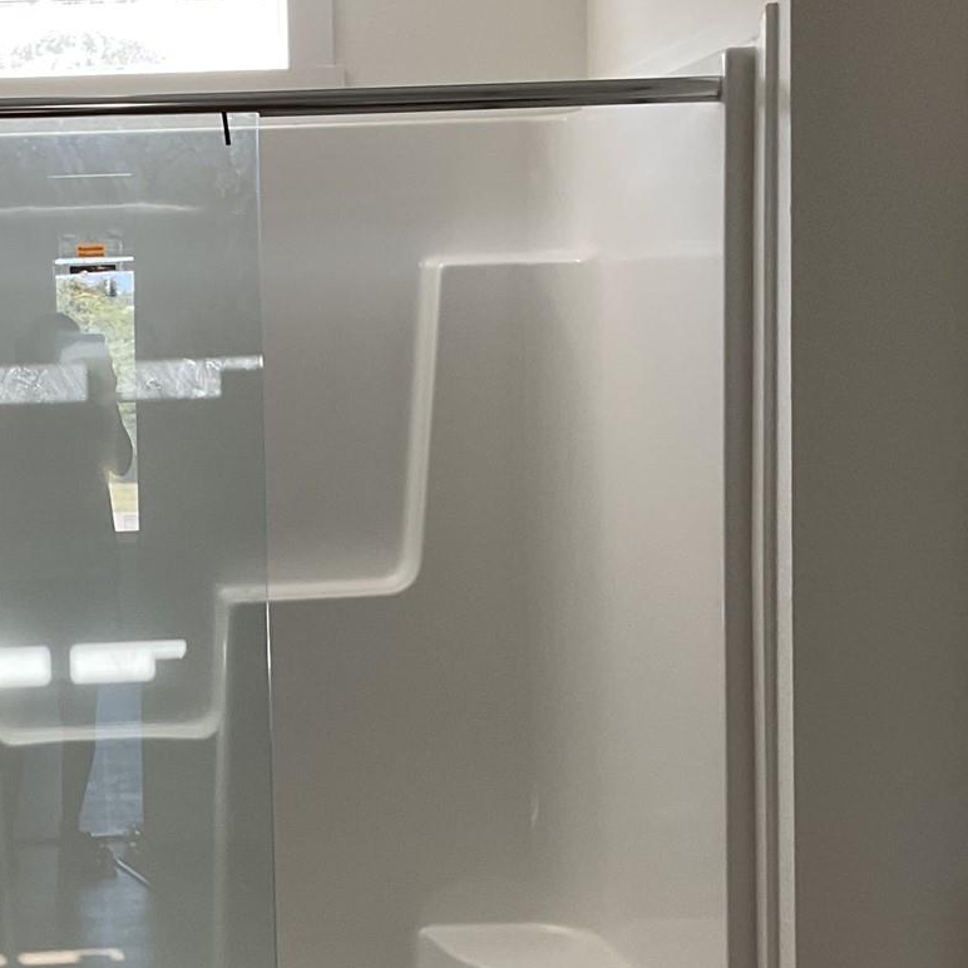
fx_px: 2151
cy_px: 560
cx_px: 95
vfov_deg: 25.3
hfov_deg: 24.6
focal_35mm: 68
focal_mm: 3
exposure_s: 1/60
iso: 40
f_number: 1.8
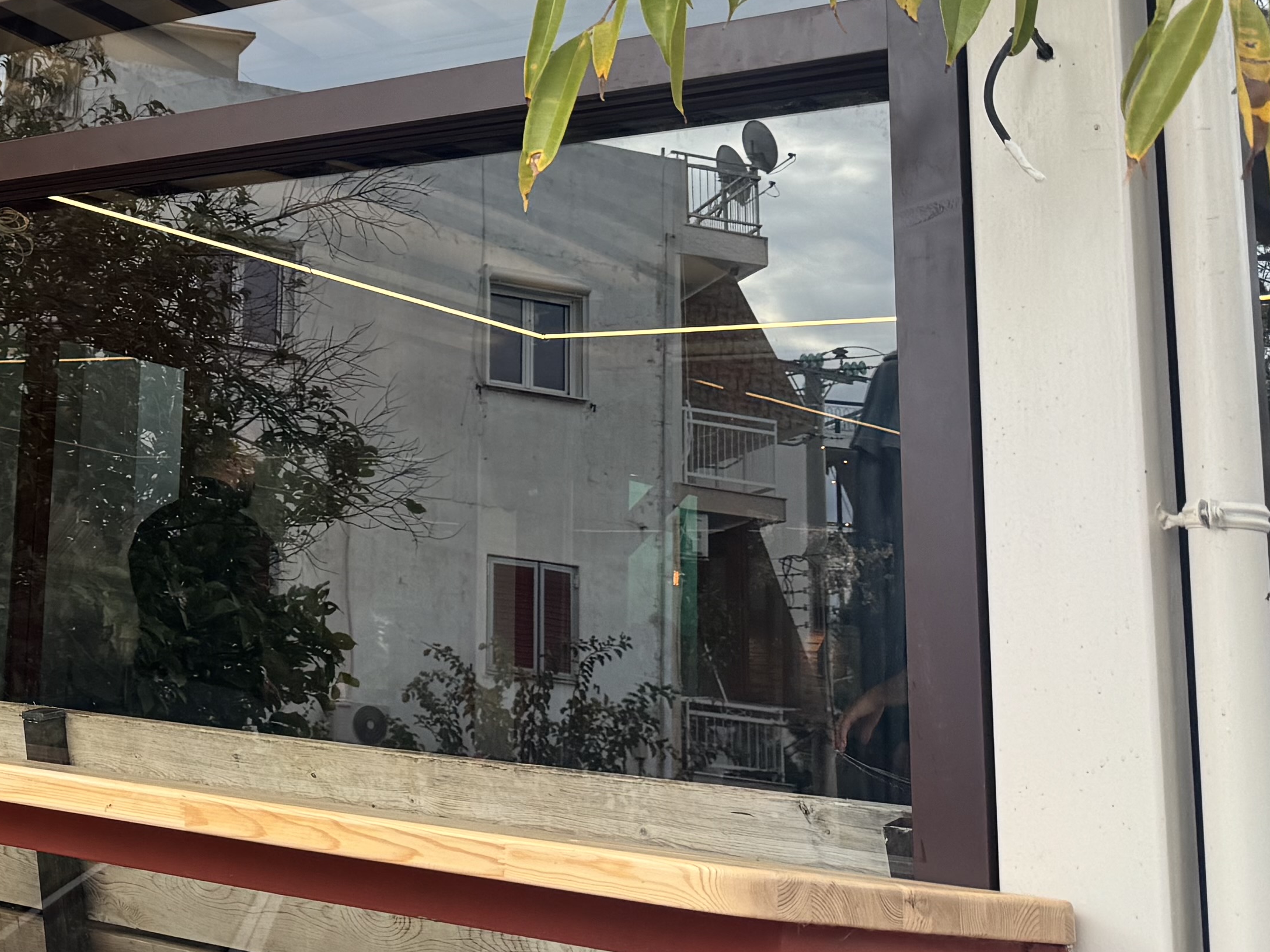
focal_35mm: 63
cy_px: 11
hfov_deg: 26.9
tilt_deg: +16.0
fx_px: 2311
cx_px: -291
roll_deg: -5.5
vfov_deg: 22.4
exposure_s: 1/358
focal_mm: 6.76
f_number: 1.78
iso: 80
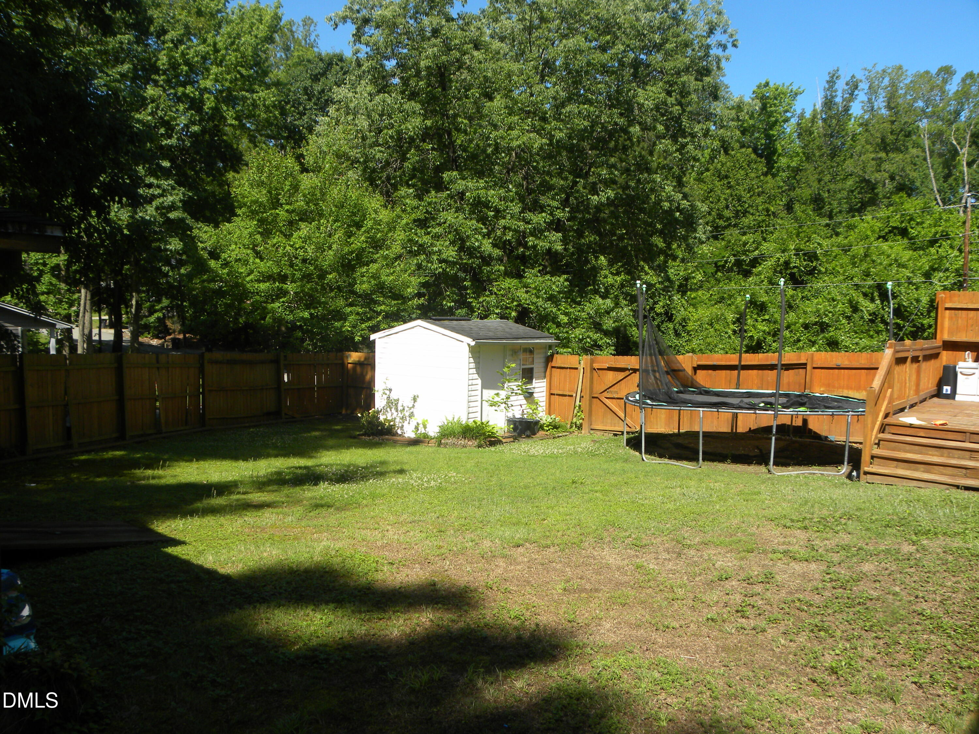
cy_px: 367
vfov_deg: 48.2
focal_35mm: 29
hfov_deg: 61.7
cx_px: 490
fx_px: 820
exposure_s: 1/216
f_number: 5
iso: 64
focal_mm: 5.2
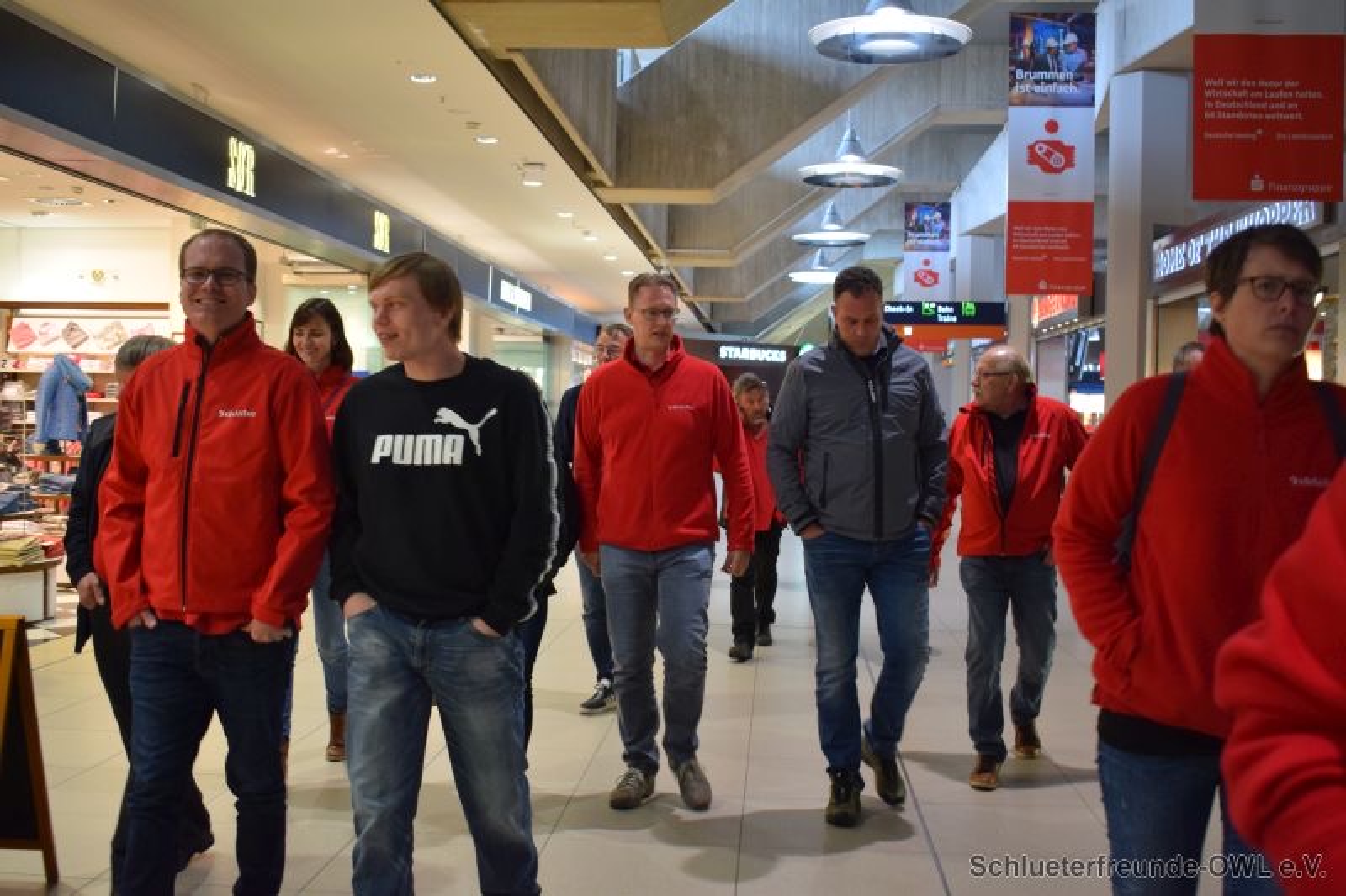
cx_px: 673
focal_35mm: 38
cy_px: 448
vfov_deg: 35.5
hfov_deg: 51.3
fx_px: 1402
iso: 1000
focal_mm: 25
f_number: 4
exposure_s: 1/60
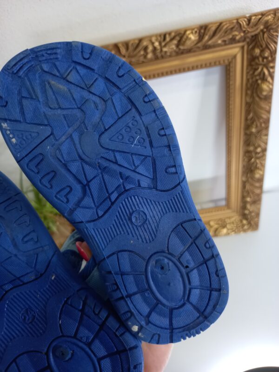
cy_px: 186
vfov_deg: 69.4
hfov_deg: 54.9
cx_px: 140
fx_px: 269
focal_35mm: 25
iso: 200
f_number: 2
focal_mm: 4.6
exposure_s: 1/50
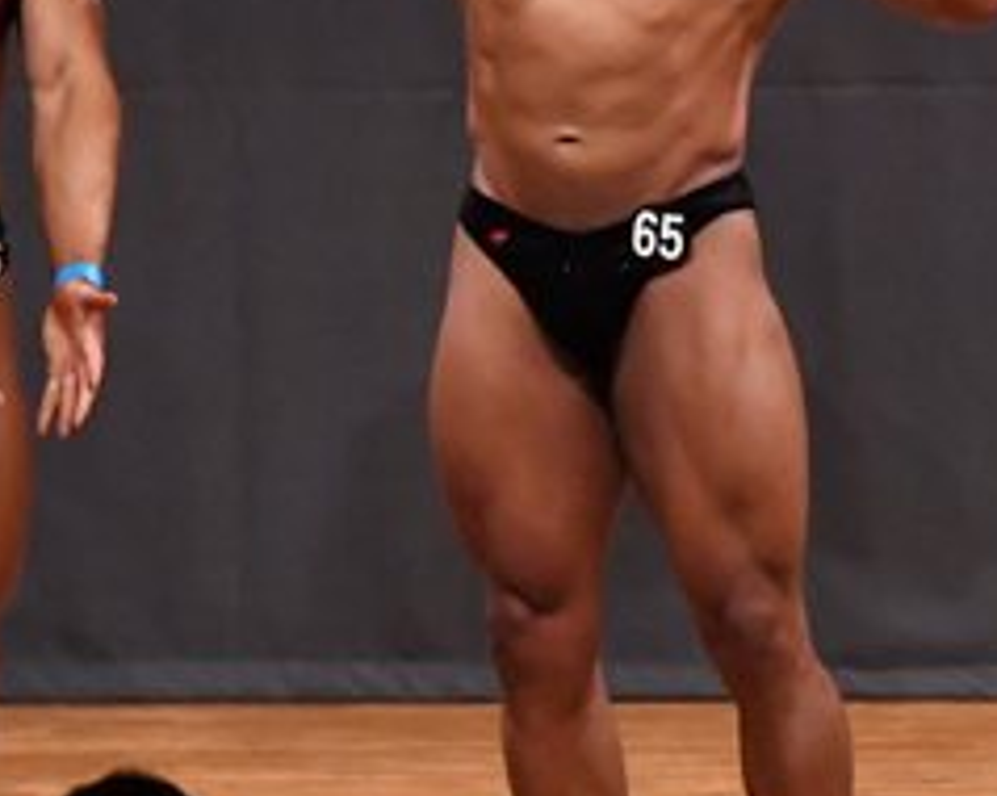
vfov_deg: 2.3
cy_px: 314
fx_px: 20255
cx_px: 668
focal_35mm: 687
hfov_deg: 2.8
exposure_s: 1/400
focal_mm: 150
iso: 7200
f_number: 5.6
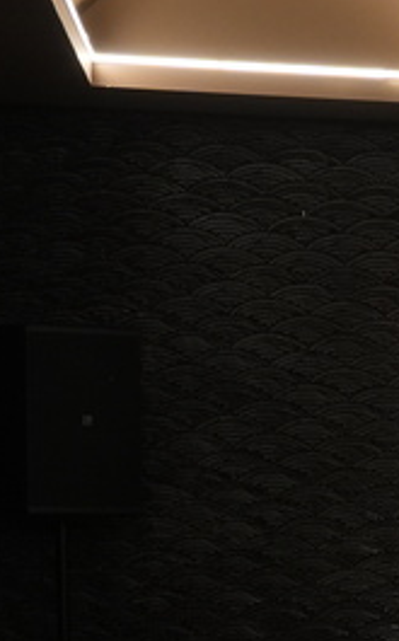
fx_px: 2826
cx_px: 1659
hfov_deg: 6.4
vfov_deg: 12.8
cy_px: 656
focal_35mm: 162
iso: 800
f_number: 4.5
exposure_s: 1/15
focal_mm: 24
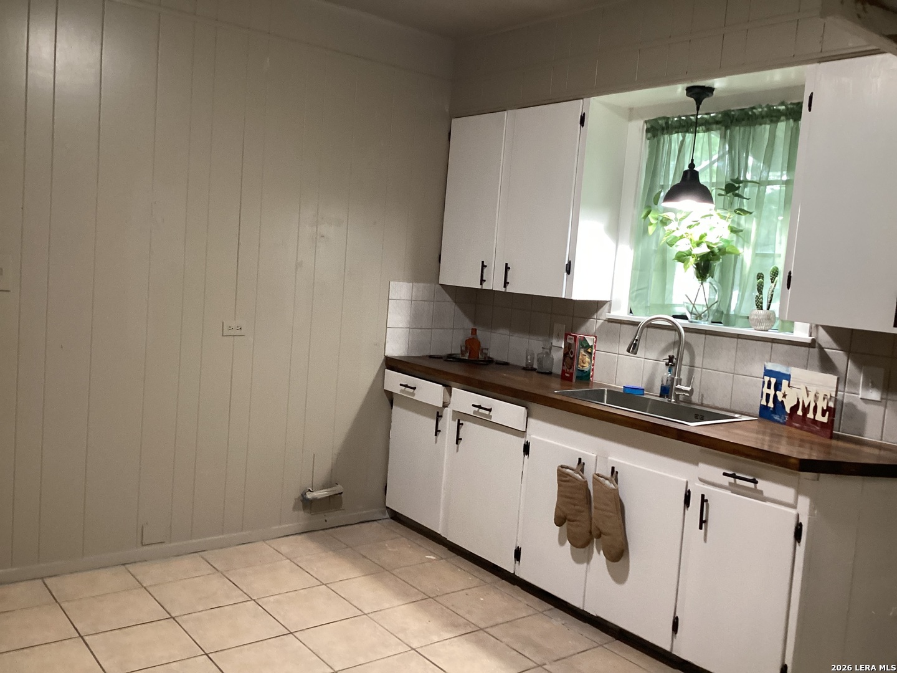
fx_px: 803
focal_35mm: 31
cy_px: 336
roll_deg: -4.0
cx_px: 448
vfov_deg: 45.4
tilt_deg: -5.8
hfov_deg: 58.4
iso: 250
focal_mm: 3.3
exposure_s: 1/60
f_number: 2.4
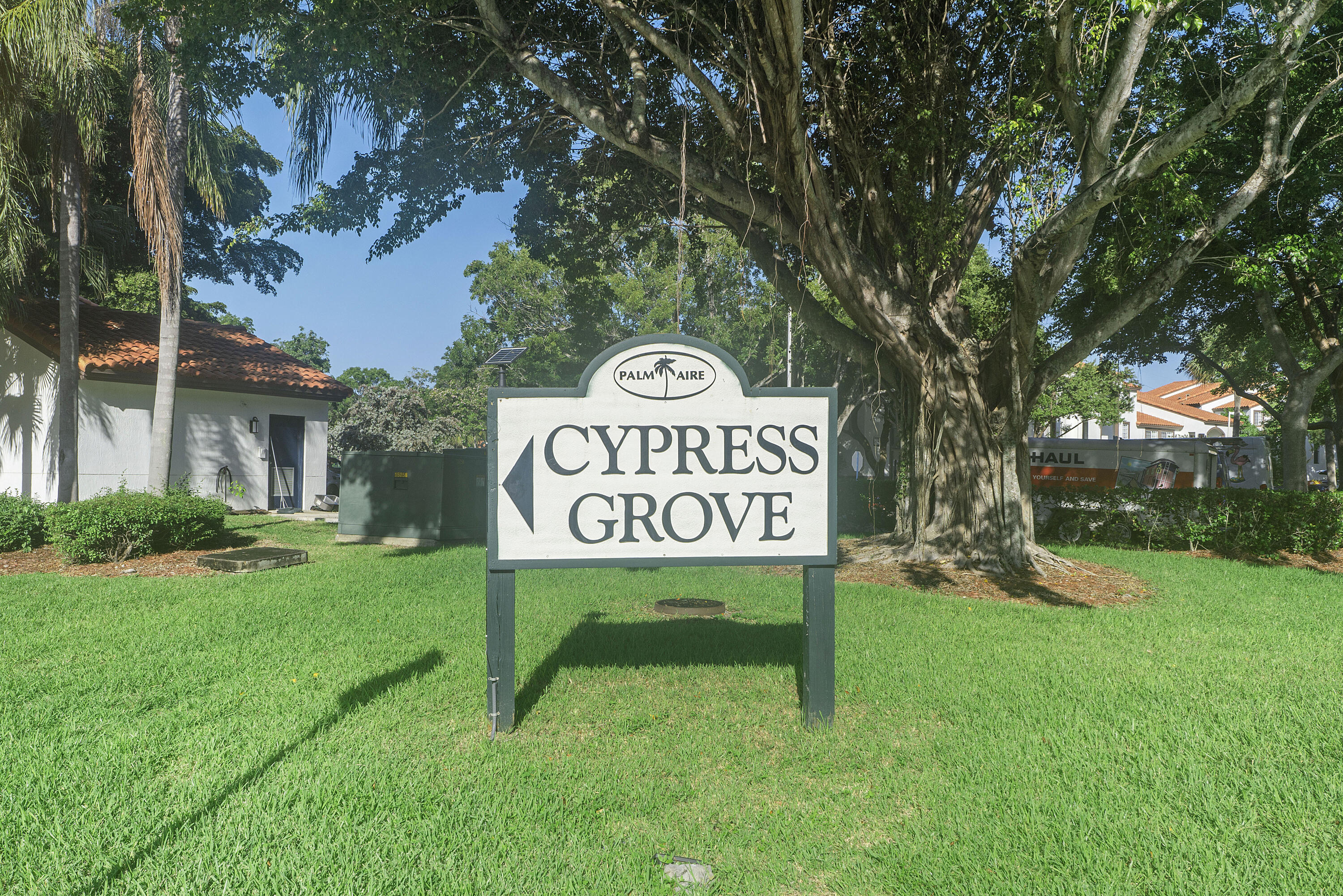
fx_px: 1119
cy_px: 448
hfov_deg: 61.9
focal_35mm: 30
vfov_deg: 43.6
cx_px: 672
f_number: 10
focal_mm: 20
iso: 100
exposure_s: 1/160
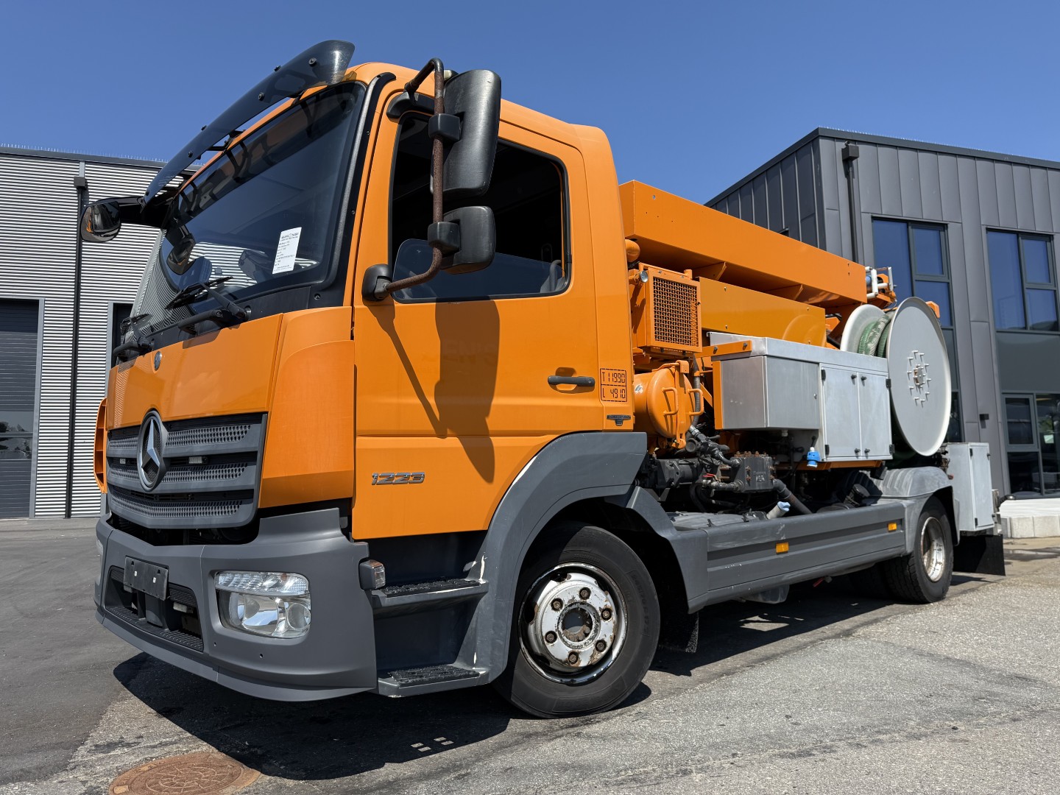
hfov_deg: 71.6
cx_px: 530
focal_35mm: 24
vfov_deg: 56.8
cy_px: 398
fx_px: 735
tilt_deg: +6.2
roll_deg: +0.7
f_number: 1.78
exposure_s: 1/4167
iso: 80
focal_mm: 6.76
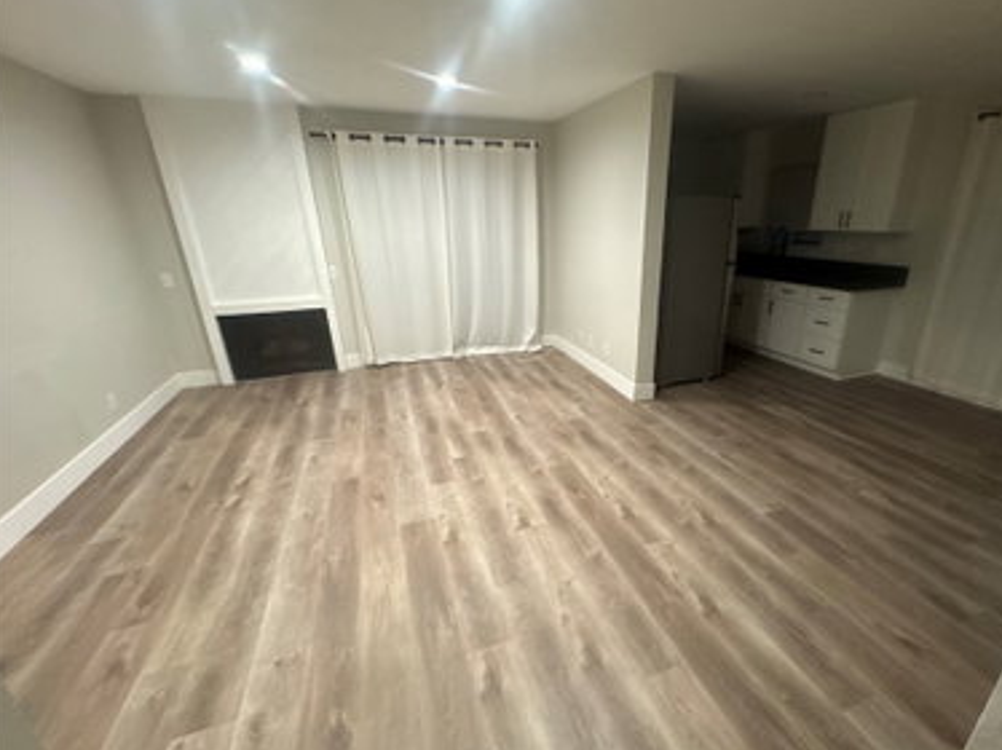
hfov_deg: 94.0
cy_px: 391
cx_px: 564
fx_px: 463
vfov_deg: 78.0
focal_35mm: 16
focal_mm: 2.22
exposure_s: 1/60
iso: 400
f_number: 2.2
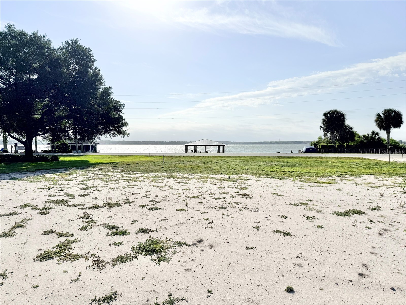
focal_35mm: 24
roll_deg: +0.4
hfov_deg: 71.6
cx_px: 203
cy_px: 152
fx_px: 281
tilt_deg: -1.3
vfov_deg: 56.8
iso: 50
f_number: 1.78
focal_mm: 6.76
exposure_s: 1/17544
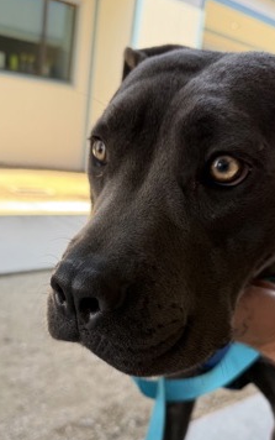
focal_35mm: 30
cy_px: 251
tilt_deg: -17.3
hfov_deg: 41.8
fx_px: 359
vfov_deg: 62.6
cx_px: 123
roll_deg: -8.0
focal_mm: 6.76
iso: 64
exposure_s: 1/278
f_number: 1.78
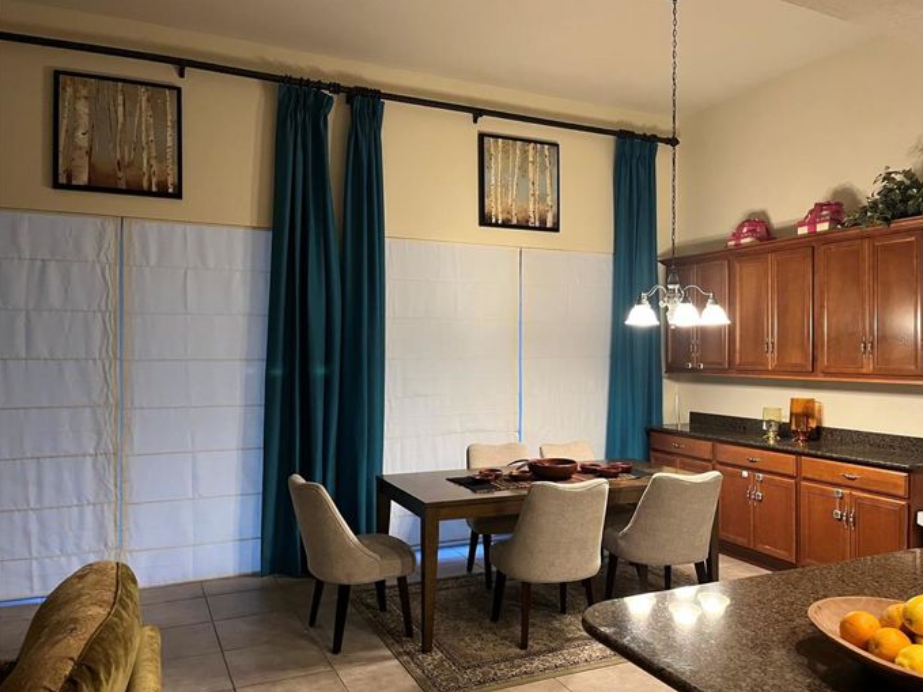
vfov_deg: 51.3
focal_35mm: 27
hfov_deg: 65.3
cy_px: 339
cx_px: 475
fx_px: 720
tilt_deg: +0.0
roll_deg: -0.3
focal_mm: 5.1
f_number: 1.6
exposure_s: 1/60
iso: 400
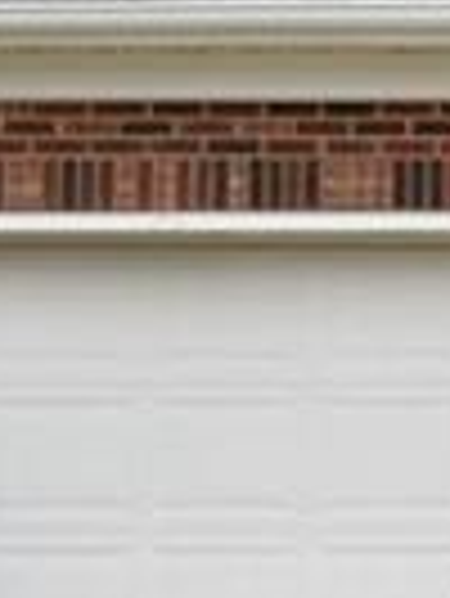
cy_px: -142
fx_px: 5948
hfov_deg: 4.2
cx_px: 1413
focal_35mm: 344
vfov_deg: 5.7
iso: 100
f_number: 6.3
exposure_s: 1/160
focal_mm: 31
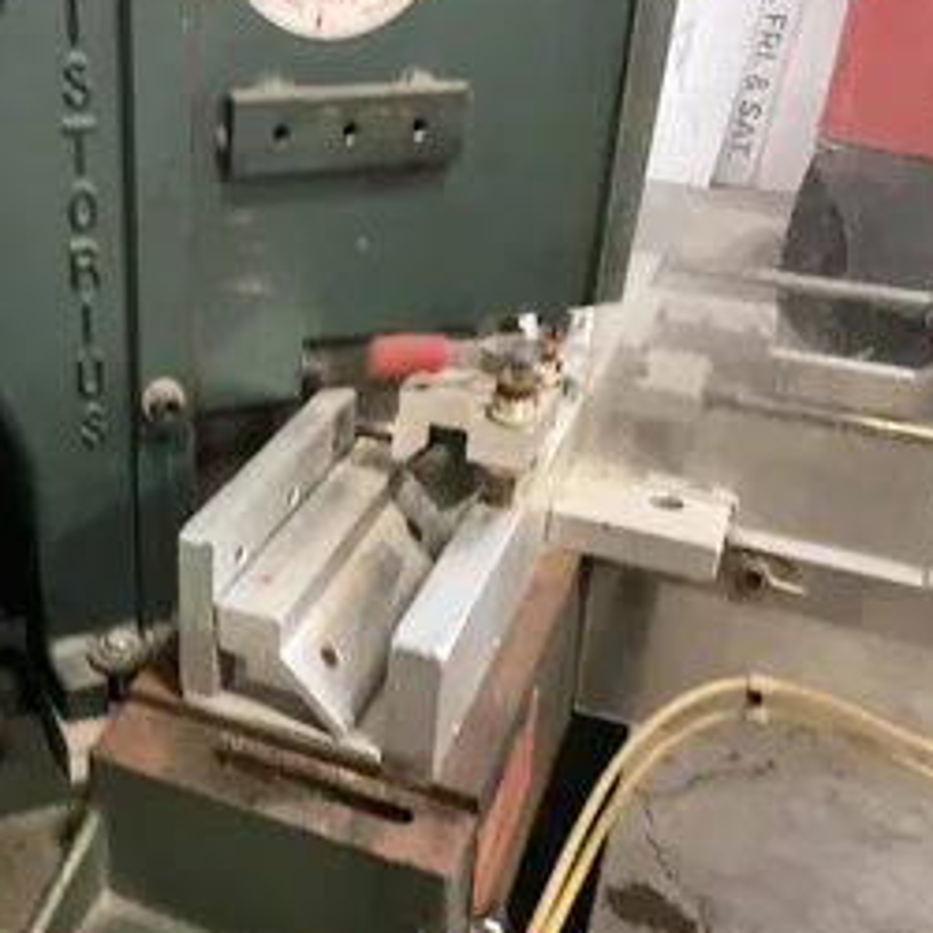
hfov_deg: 40.1
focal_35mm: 41
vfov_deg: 40.9
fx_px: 1250
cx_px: 265
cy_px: 474
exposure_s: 1/30
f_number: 1.8
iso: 400
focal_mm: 3
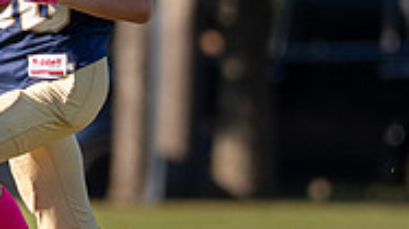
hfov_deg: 1.2
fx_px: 19122
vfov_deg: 0.7
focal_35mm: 1764
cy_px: -73
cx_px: -76
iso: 200
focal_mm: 200
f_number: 2.8
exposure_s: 1/2500
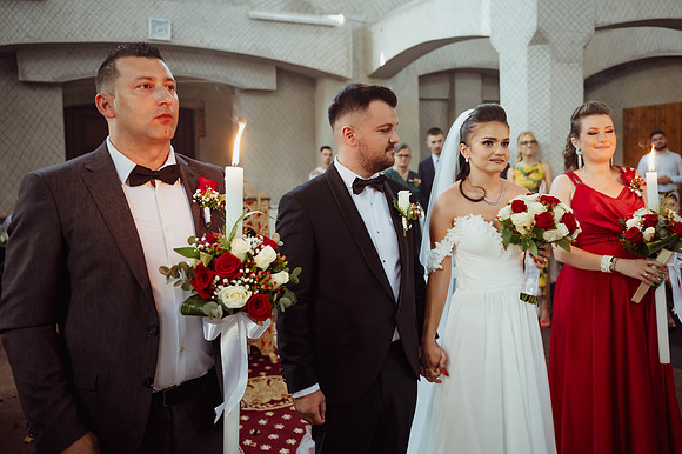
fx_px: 615
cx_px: 389
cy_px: 195
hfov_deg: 57.8
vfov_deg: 40.4
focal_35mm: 32
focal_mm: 28.5
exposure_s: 1/100
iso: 1600
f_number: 2.8
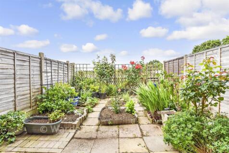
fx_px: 95
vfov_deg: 77.3
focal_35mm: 15
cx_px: 114
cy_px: 76
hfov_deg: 100.4
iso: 320
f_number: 8
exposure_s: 1/320
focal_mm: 10
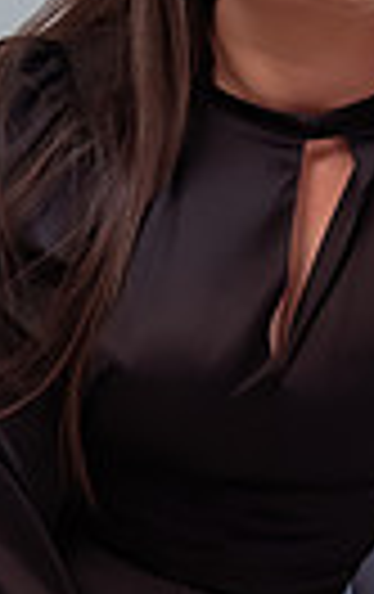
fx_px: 2273
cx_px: 320
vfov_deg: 14.9
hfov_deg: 9.4
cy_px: 248
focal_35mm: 140
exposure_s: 1/250
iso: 1600
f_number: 3.5
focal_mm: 26
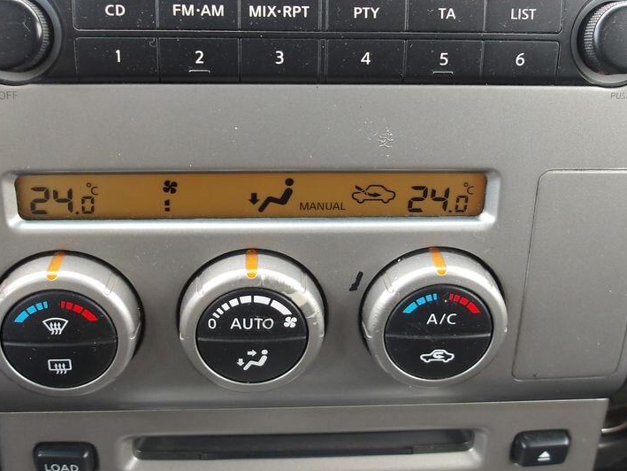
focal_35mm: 39
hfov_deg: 47.9
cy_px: 158
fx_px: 707
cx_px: 307
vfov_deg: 36.5
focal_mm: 4.9
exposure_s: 1/30
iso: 105
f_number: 3
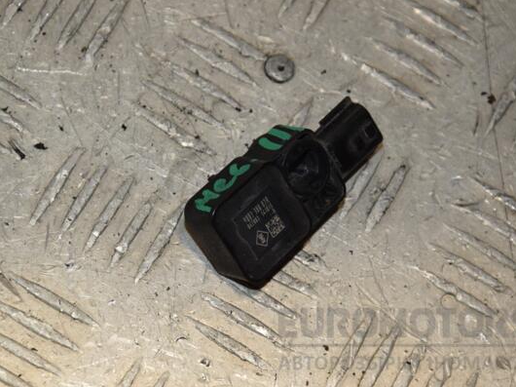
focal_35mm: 172
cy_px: 193
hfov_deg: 11.5
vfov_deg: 8.6
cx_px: 260
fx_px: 2556
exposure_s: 1/200
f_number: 9
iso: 800
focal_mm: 105
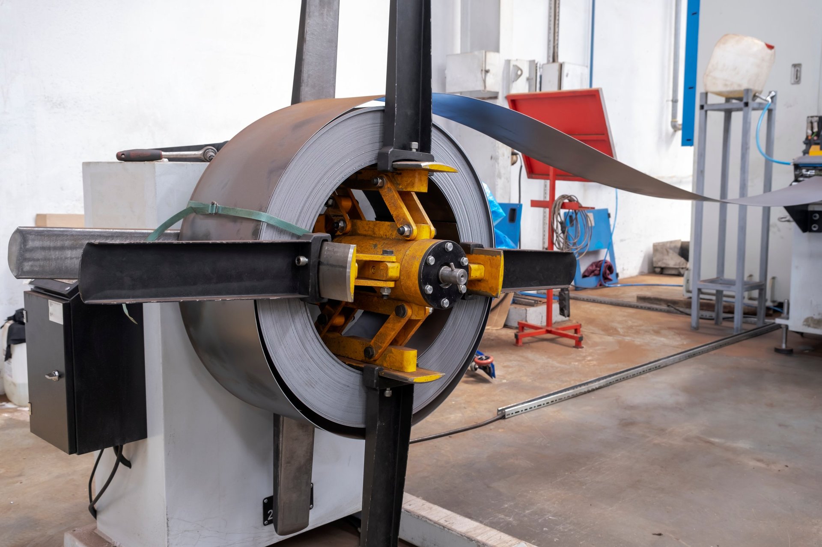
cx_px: 411
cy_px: 274
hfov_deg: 57.2
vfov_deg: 39.9
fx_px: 753
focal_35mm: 33
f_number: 4.5
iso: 500
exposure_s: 1/30
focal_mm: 22.3
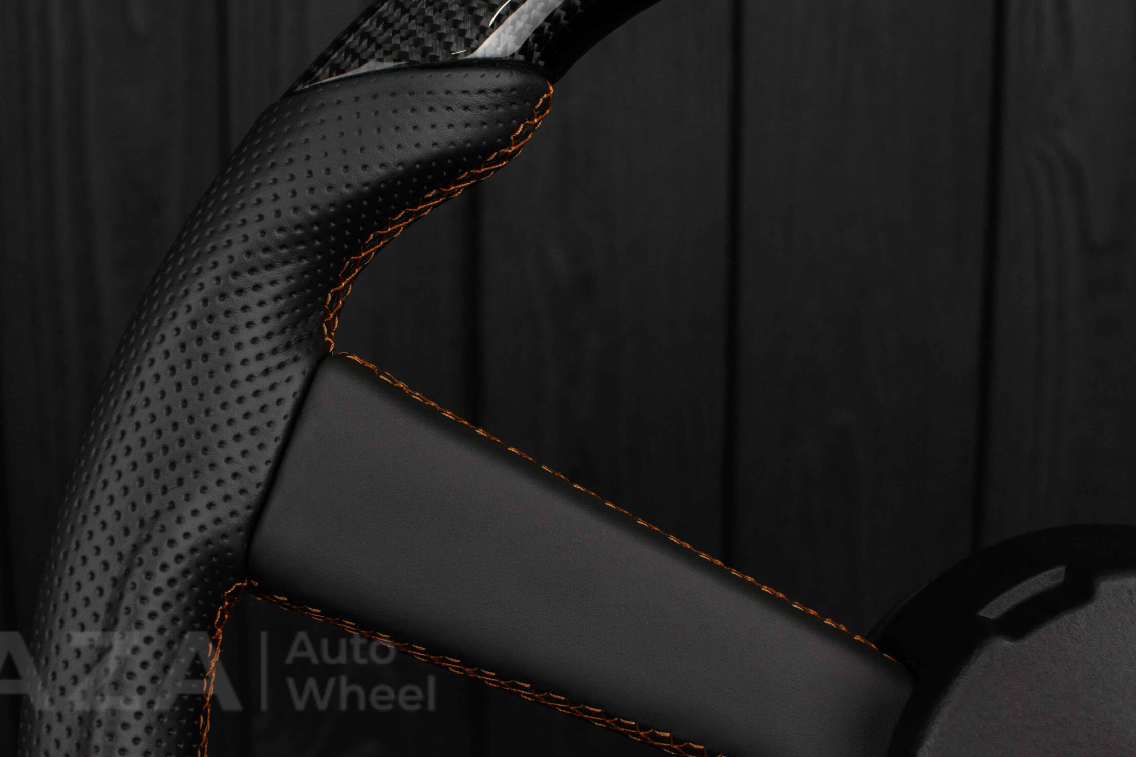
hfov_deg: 33.1
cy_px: 382
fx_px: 1911
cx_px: 541
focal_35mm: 61
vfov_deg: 22.4
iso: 500
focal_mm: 35
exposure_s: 1/125
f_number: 6.3
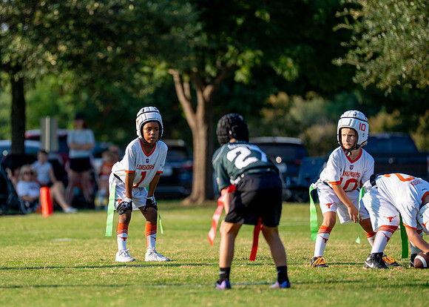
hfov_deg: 7.6
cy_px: 166
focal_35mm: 265
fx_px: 3226
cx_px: 142
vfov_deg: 5.4
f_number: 2.8
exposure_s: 1/2000
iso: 200
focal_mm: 200
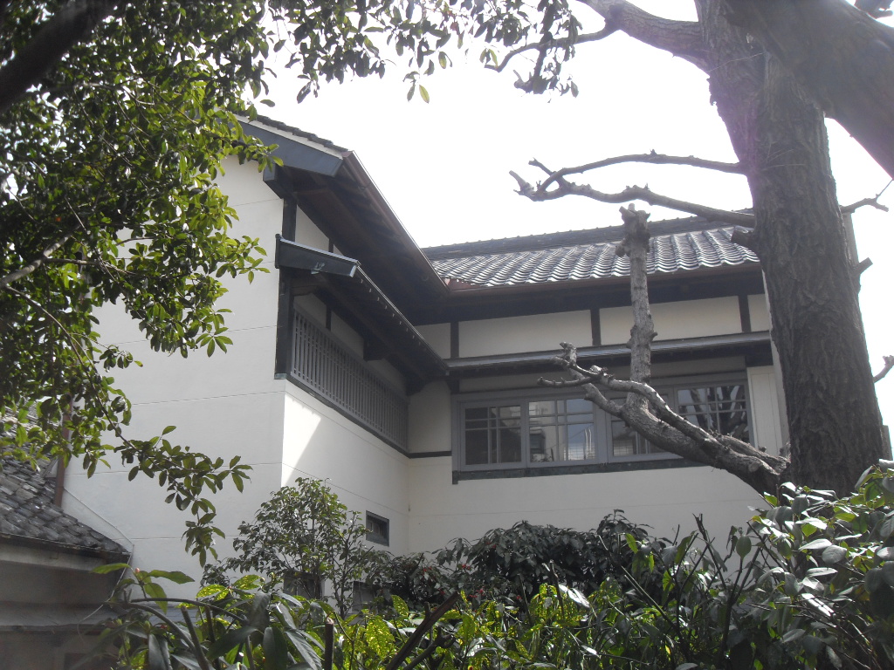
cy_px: 335
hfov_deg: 54.0
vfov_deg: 41.8
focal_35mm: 34
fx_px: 878
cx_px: 447
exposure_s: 1/90
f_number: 7
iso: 80
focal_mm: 6.3
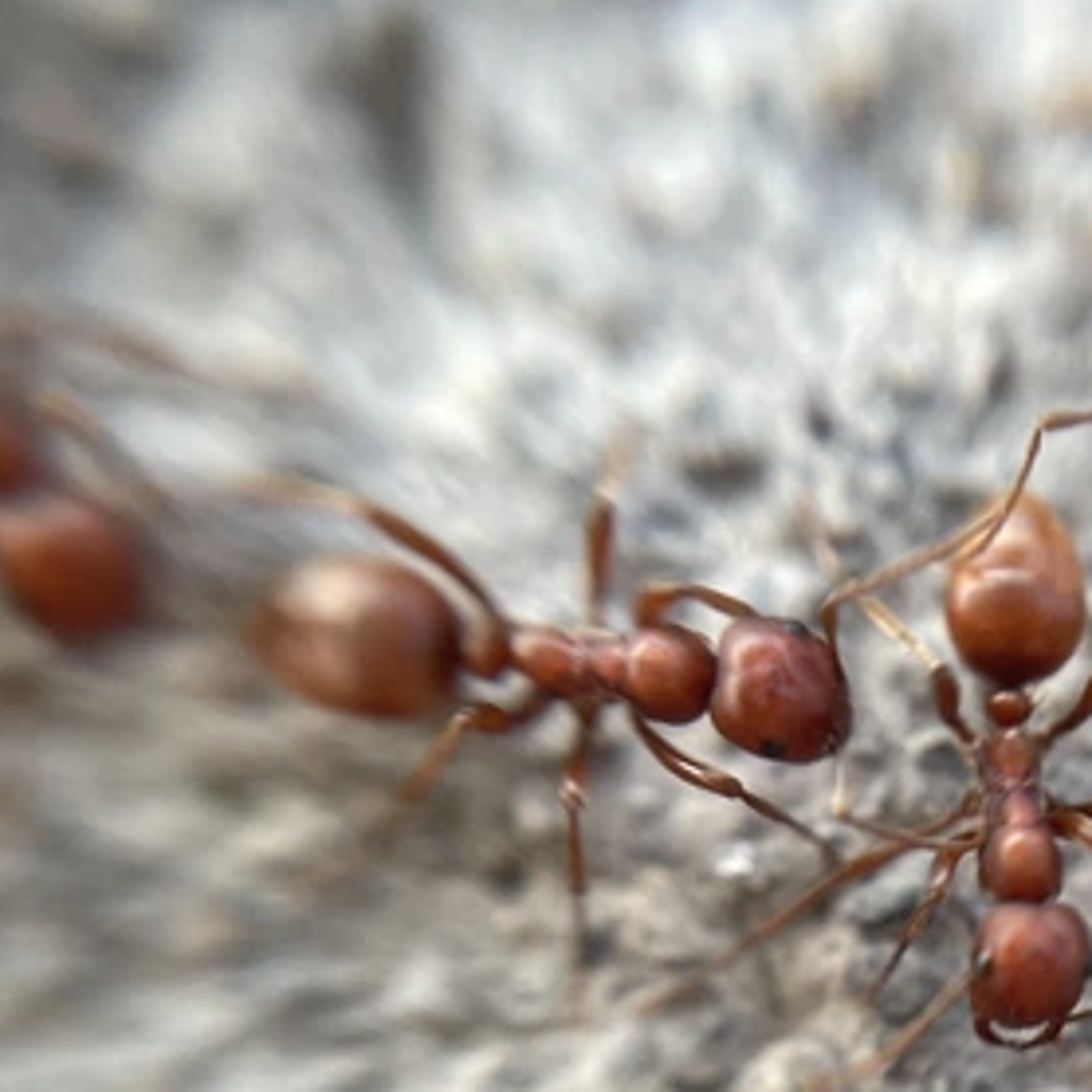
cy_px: 1080
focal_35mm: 53
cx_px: 900
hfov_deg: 31.2
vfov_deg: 30.1
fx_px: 1892
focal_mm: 4.2
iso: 32
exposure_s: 1/259
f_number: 1.6
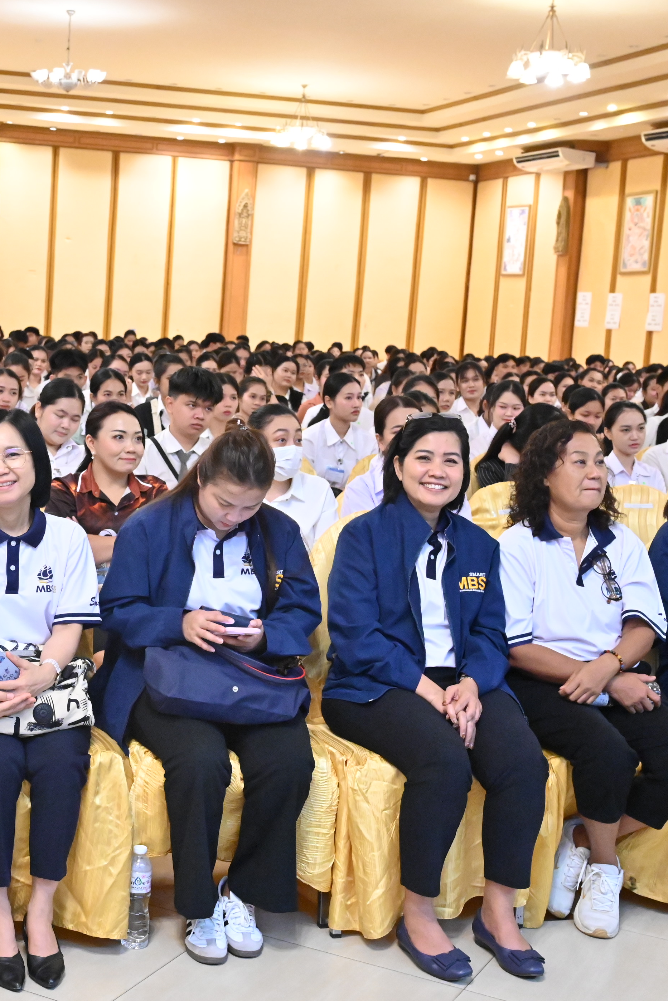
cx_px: 131
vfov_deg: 36.2
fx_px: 1530
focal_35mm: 55
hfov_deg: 24.2
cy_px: 524
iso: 10000
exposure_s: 1/80
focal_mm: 34
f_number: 5.6
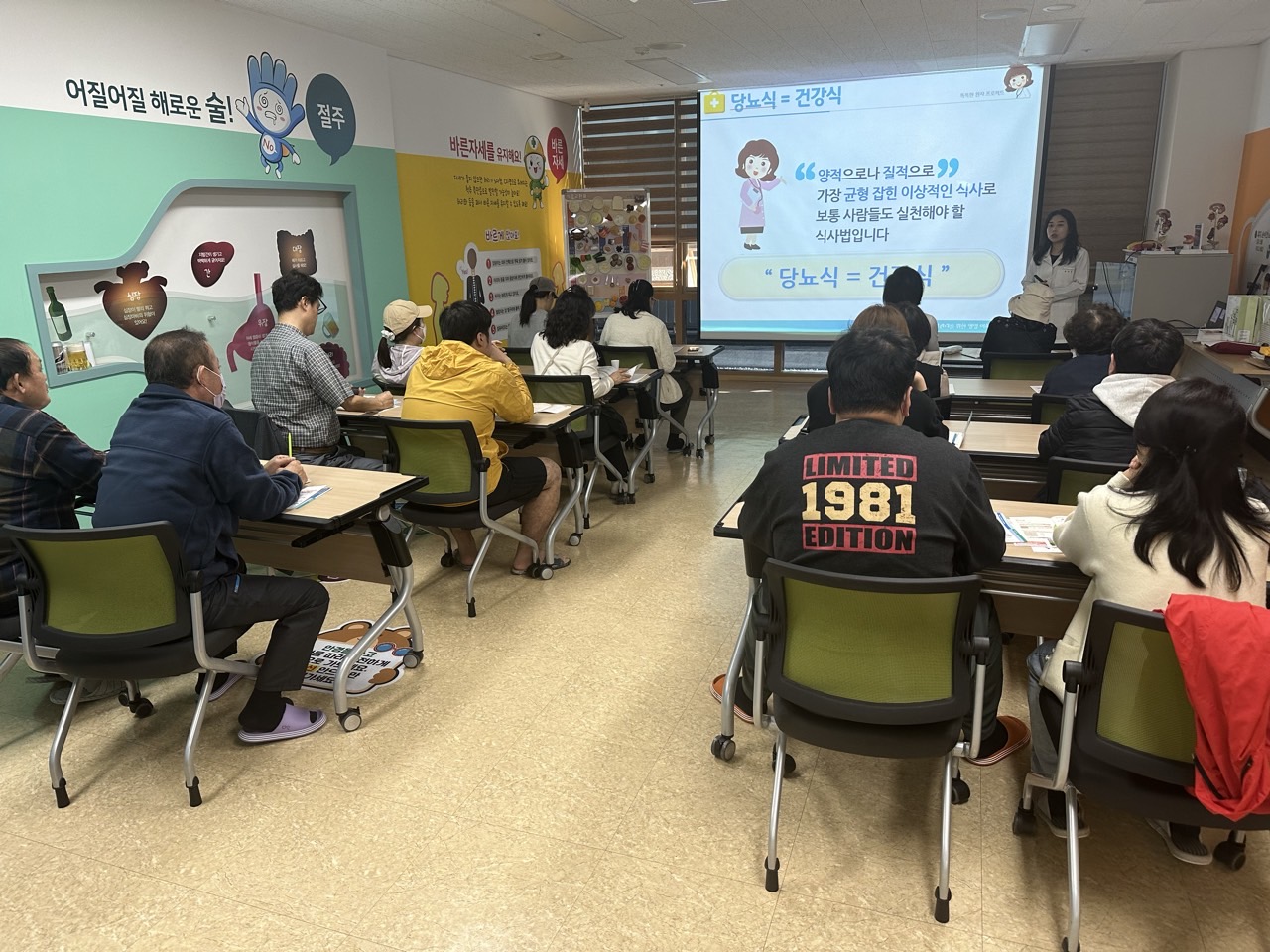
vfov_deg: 56.8
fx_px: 881
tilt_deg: -15.4
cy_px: 476
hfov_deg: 71.6
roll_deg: +0.7
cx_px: 635
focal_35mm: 24
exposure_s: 1/120
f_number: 1.78
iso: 125
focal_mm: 6.86
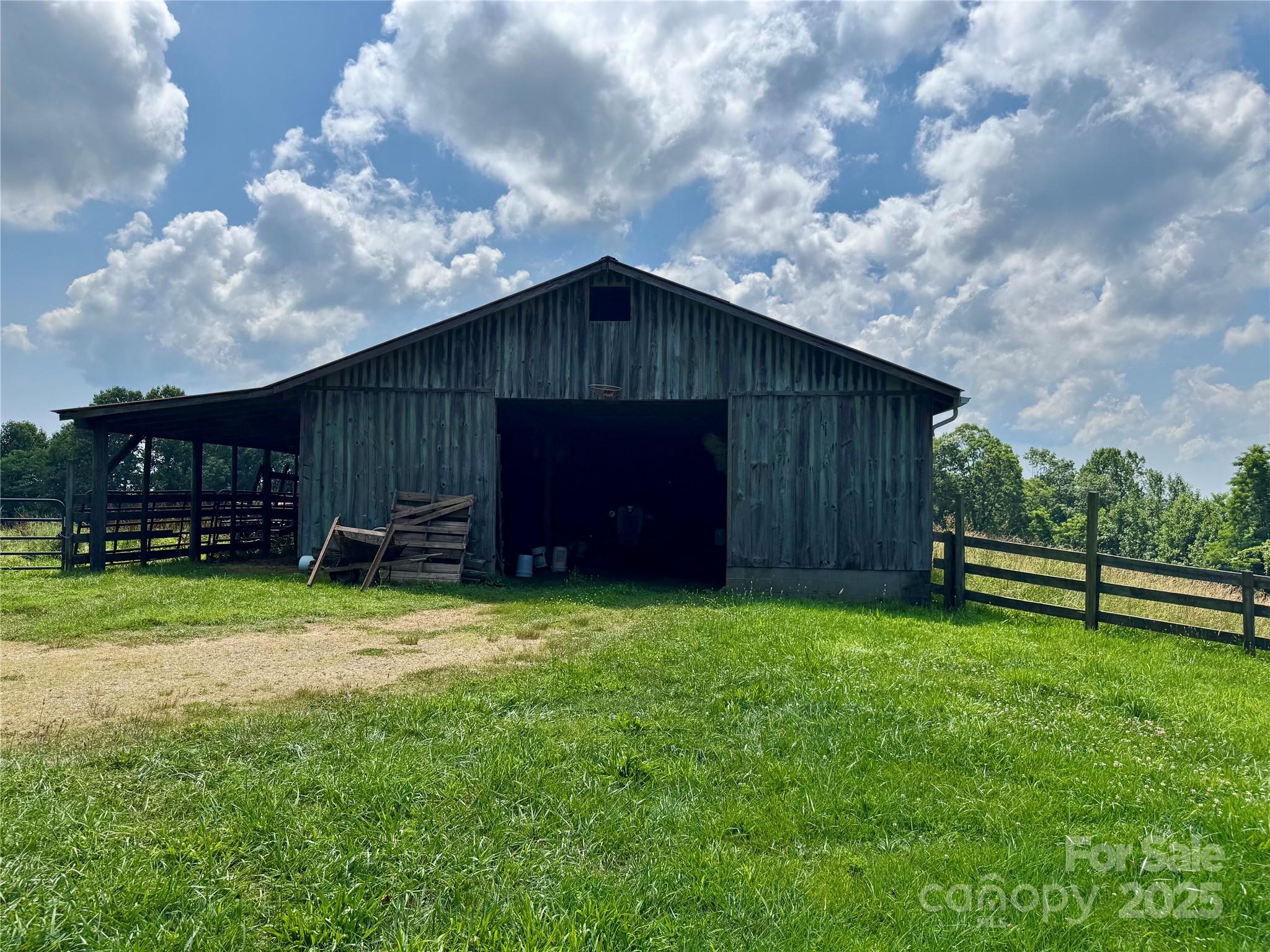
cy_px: 476
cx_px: 635
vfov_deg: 56.8
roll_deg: -1.2
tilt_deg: -0.5
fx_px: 881
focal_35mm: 24
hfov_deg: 71.6
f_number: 1.78
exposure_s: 1/7092
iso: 80
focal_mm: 6.76
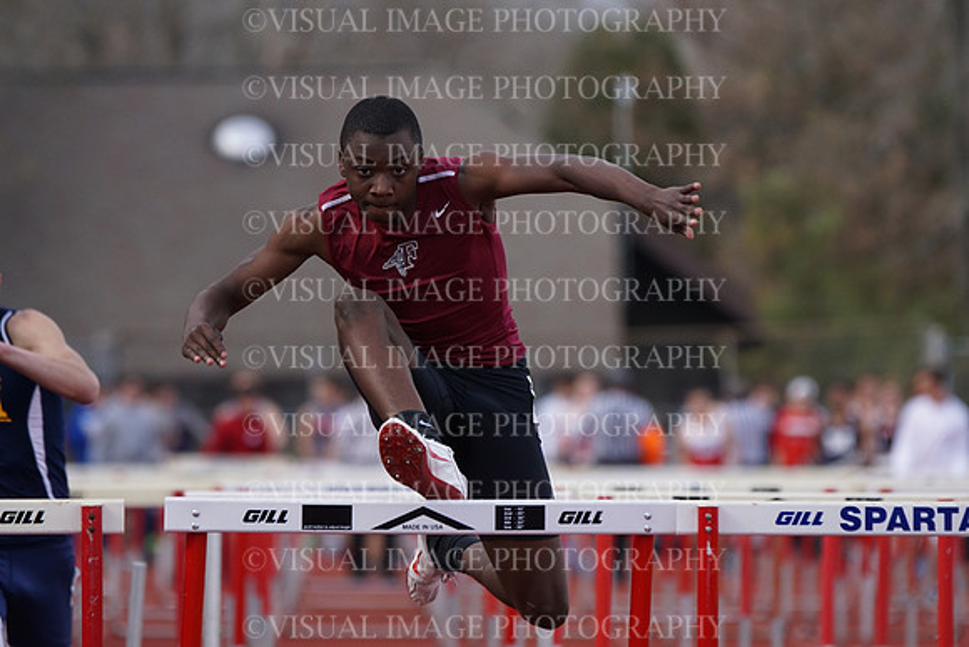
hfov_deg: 4.2
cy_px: 324
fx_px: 13326
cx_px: 484
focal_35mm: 495
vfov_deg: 2.8
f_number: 5.6
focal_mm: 330
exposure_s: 1/1000
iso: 400
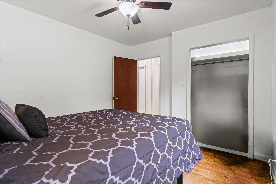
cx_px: 138
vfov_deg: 67.4
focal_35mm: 18
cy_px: 92
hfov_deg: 90.0
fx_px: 138
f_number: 9
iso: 250
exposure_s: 1/6
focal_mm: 12
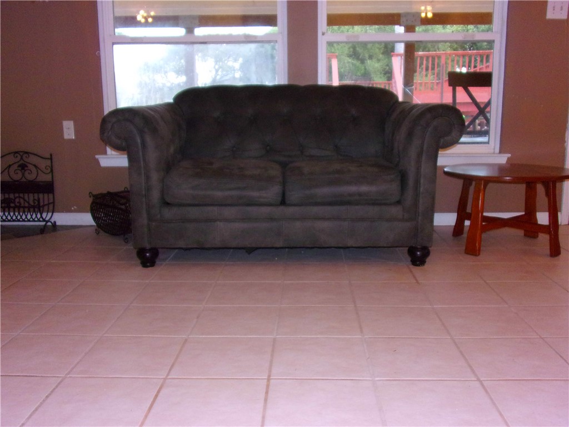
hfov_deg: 55.4
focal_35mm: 33
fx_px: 542
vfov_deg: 42.9
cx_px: 284
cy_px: 214
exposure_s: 1/34
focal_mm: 5.9
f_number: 3.7
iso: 250
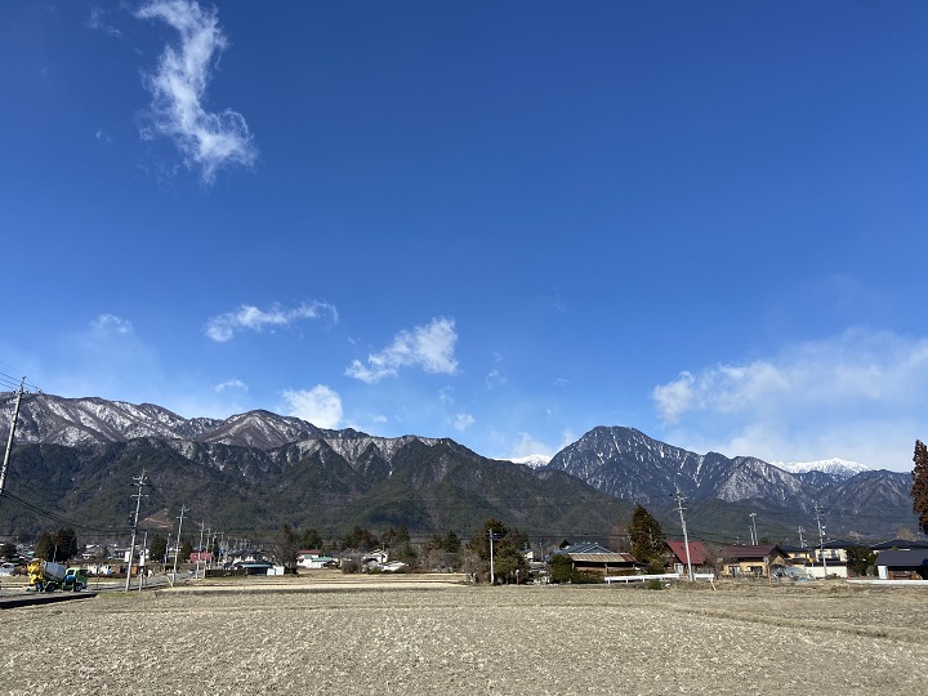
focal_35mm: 26
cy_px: 348
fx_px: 697
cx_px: 464
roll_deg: +0.4
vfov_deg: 53.1
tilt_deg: +15.7
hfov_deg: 67.3
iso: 32
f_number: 1.8
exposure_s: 1/3497
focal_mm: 4.25
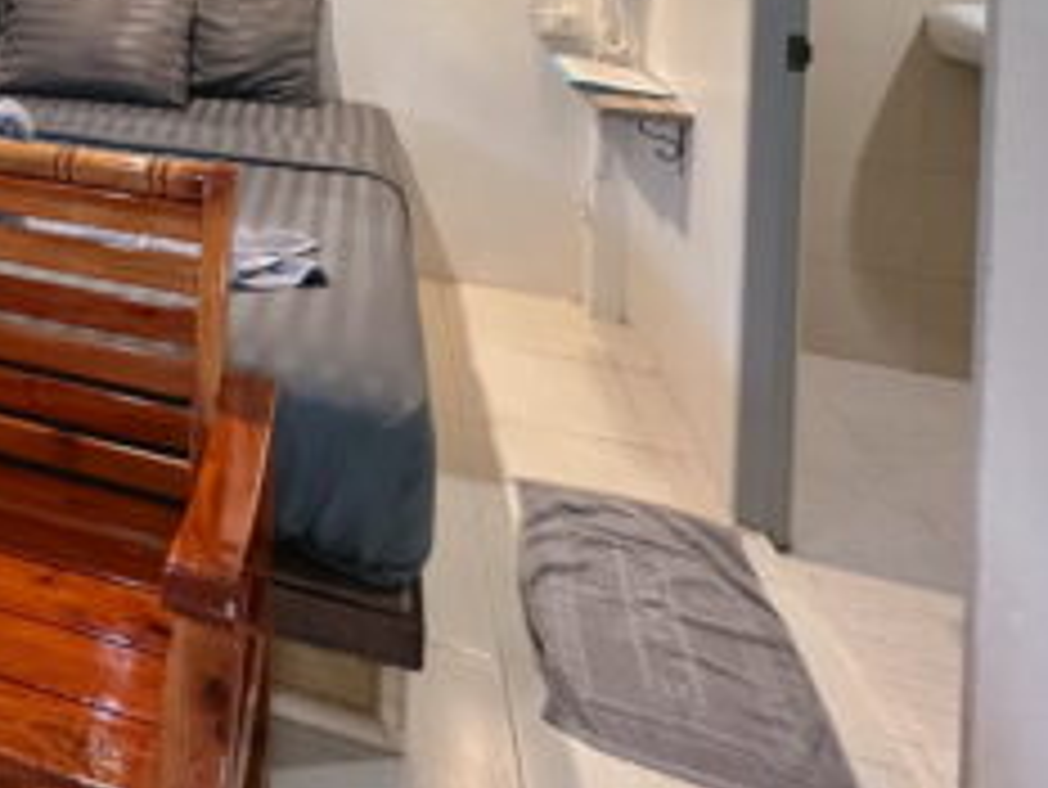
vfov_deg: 35.5
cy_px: -115
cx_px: 0
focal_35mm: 33
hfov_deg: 46.4
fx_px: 1000
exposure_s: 1/50
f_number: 2.2
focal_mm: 2.22
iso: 250
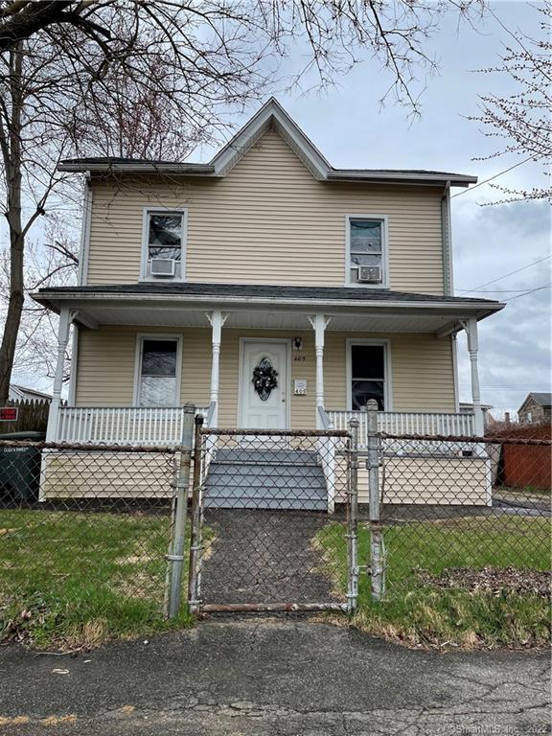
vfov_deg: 67.3
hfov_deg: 53.1
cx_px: 276
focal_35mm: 26
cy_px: 368
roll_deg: -1.0
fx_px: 553
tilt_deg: +12.1
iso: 32
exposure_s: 1/1366
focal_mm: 4.2
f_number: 1.6
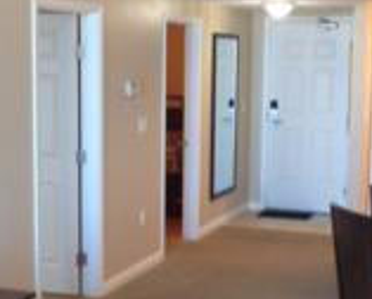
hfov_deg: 22.0
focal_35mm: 87
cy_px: 183
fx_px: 959
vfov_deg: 17.7
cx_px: 185
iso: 80
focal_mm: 4.28
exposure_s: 1/20
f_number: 2.4
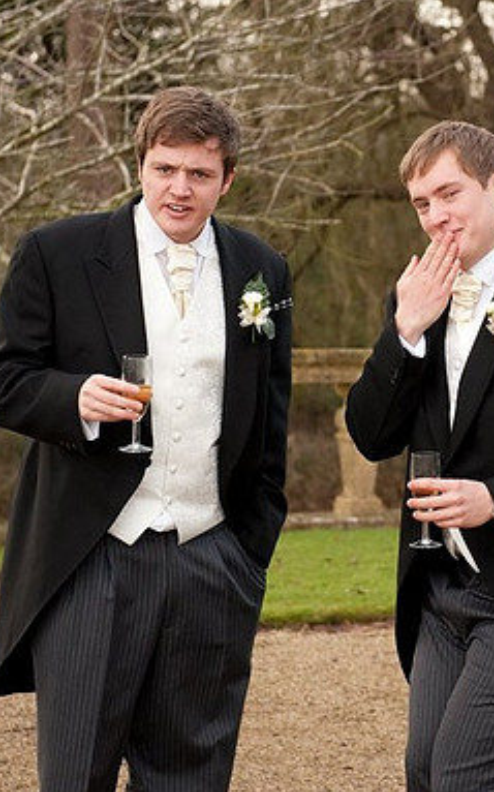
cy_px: 397
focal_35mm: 108
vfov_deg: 19.3
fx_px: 2329
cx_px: 459
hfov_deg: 12.0
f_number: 4
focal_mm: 70
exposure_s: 1/400
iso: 800
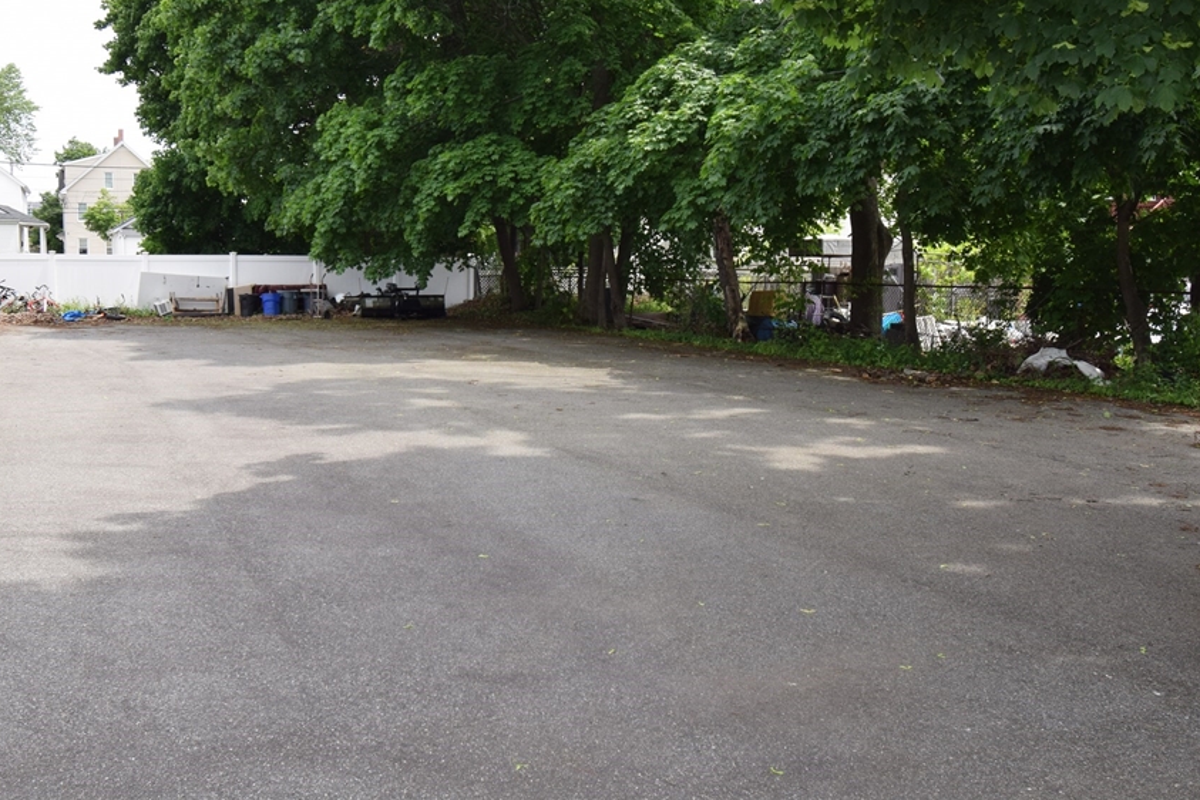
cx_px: 517
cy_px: 367
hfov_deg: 54.8
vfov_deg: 38.2
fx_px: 1153
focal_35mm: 35
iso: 400
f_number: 11
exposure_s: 1/200
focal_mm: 19
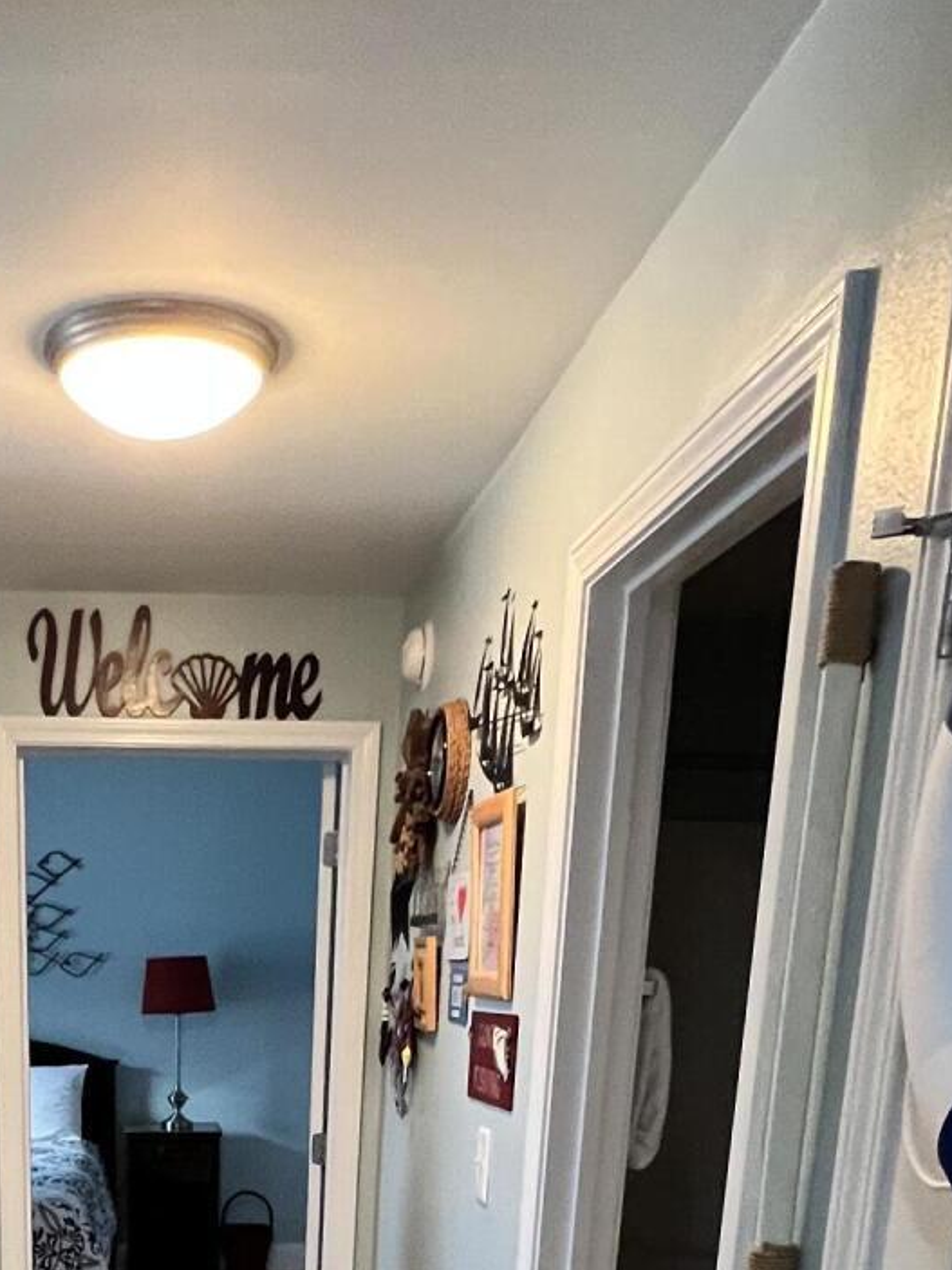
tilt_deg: -15.3
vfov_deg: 41.3
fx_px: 1357
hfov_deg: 37.1
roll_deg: -0.5
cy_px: 1357
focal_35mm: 37
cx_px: 175
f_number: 1.8
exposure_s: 1/60
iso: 640
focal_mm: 1.57
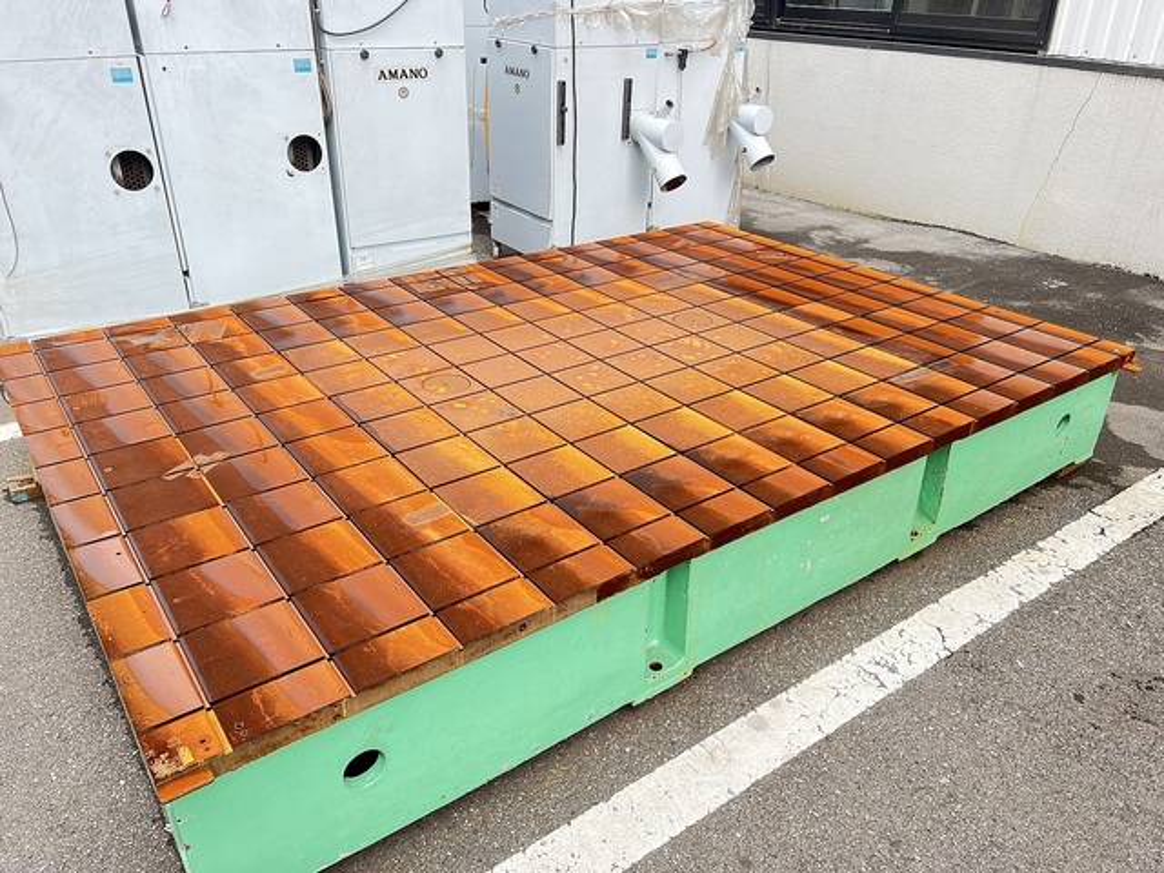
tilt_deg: -28.7
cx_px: 582
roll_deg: +0.0
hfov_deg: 67.3
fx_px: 874
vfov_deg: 53.1
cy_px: 436
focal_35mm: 26
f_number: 1.5
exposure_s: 1/151
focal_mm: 5.7
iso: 50
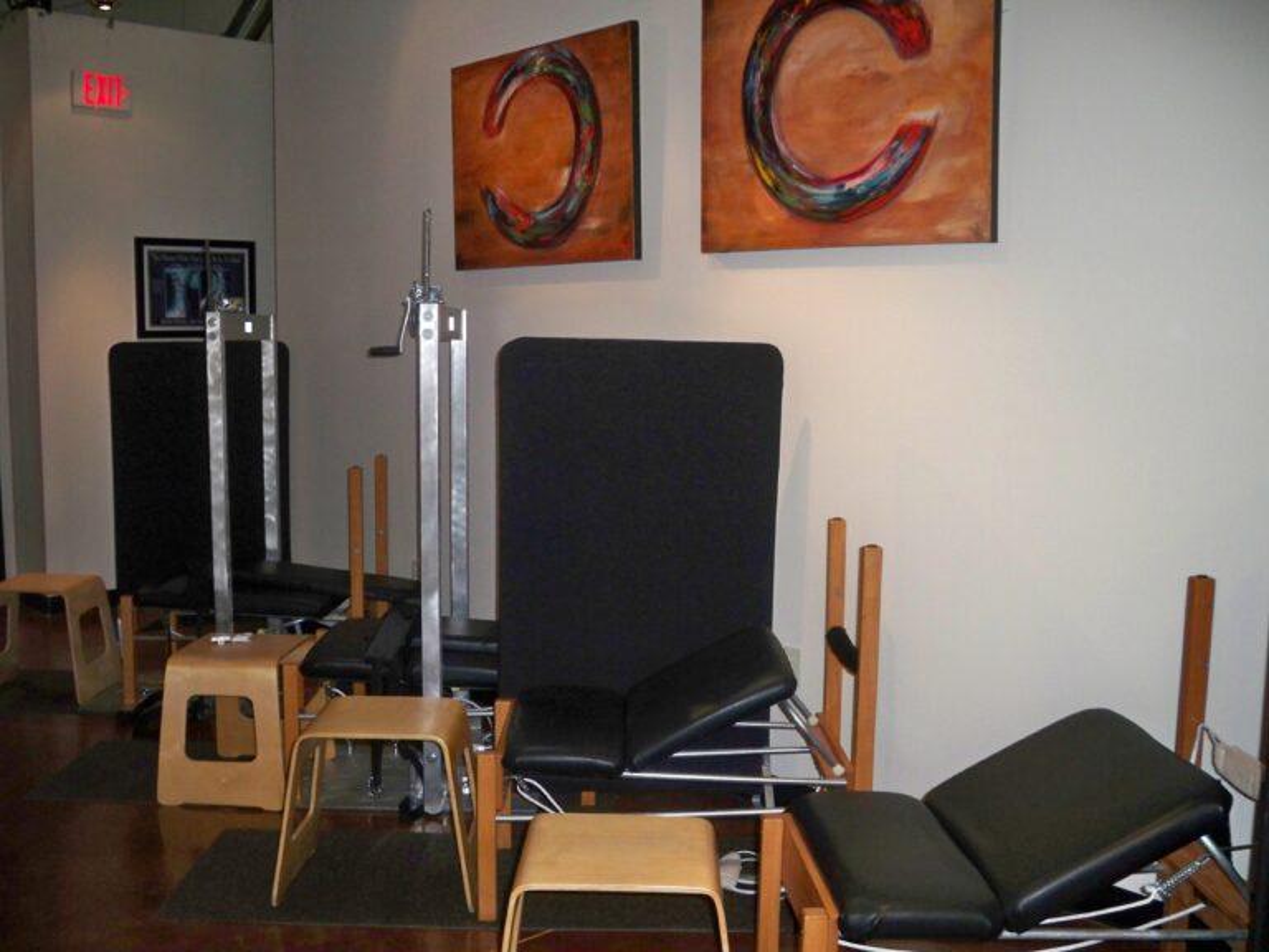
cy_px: 476
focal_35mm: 35
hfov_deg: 52.6
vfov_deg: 40.7
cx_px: 634
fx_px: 1283
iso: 200
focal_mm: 6.3
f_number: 3.1
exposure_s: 1/60
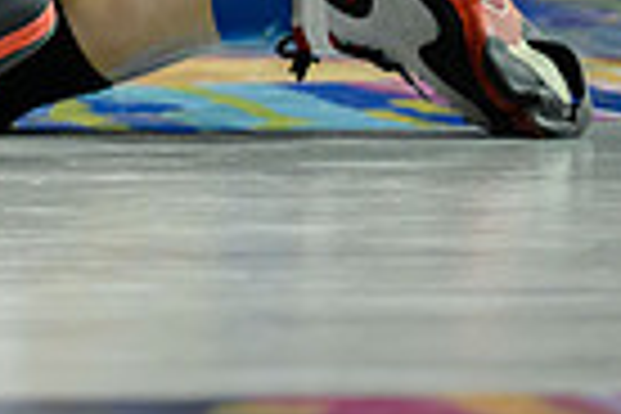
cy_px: -454
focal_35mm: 527
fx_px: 9090
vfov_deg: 2.6
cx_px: -644
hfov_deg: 3.9
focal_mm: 120
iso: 4000
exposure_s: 1/800
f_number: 2.8
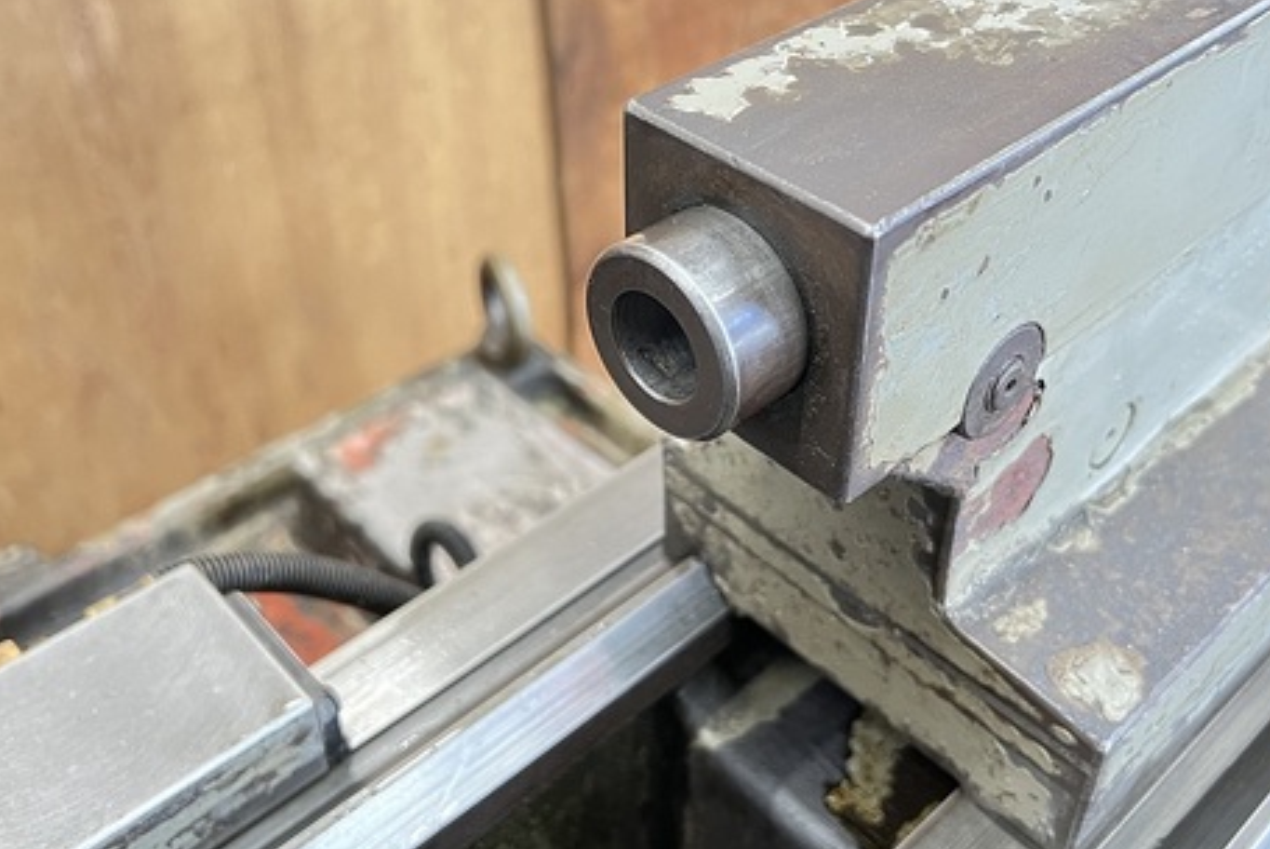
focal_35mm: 38
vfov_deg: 34.8
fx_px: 1341
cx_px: 642
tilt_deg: -37.4
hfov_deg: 50.7
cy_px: 296
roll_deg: +0.7
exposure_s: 1/51
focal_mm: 5.7
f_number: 1.5
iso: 500
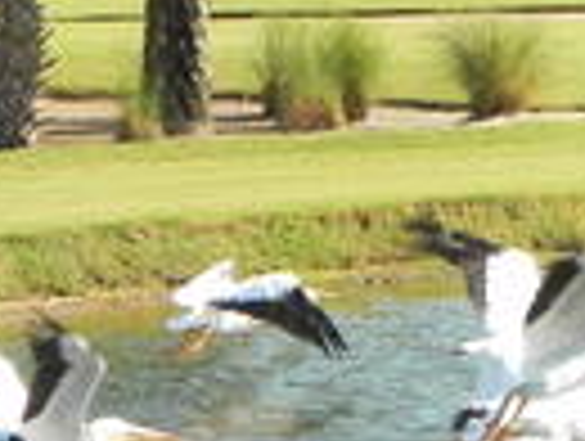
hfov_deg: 4.0
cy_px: 158
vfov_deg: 3.0
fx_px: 8432
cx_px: 792
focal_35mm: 498
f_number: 5.6
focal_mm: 28.8
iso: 160
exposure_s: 1/288
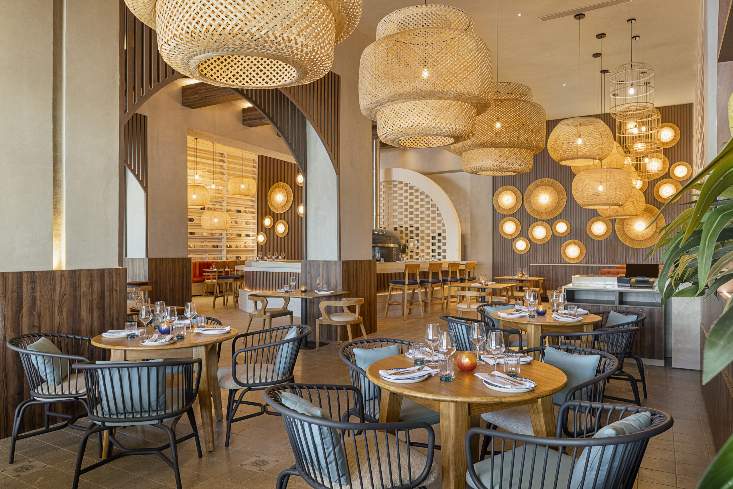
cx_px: 366
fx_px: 489
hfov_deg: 73.7
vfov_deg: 53.1
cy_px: 244
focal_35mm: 24
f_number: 9.5
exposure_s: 1/8
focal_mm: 24
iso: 400
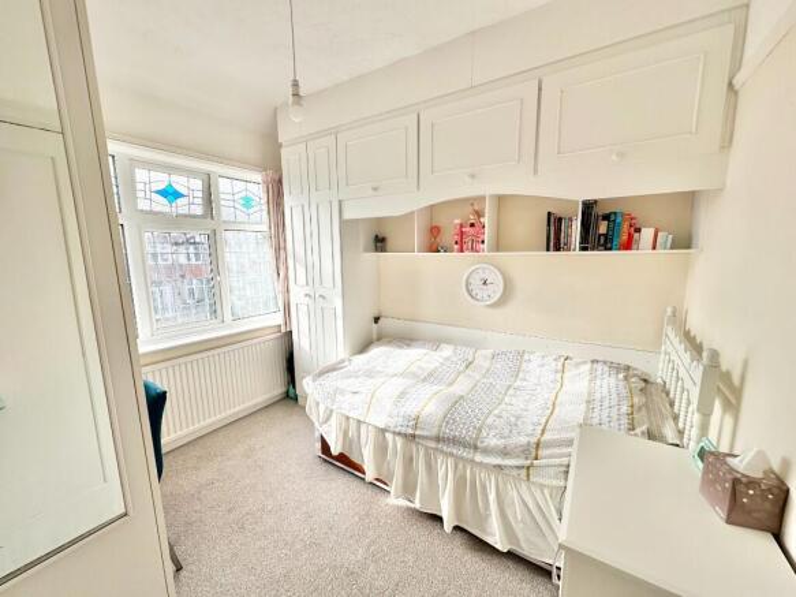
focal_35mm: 14
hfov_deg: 102.1
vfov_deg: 85.7
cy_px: 298
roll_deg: +0.8
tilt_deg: -7.9
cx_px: 398
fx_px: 322
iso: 40
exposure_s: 1/367
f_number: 2.2
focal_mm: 2.22
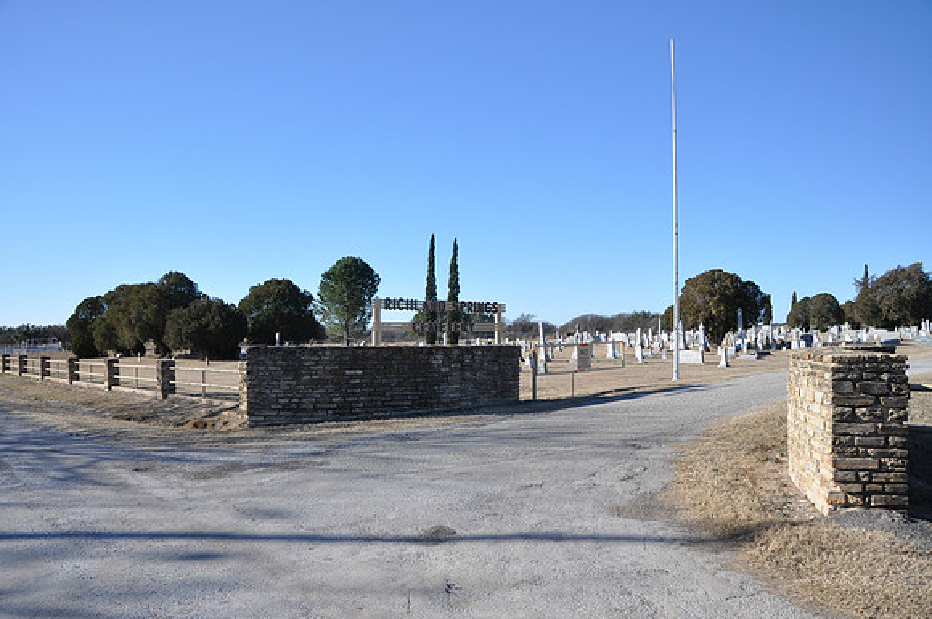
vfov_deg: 47.8
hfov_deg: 67.5
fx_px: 698
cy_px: 310
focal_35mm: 27
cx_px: 466
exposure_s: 1/200
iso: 200
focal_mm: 18
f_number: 7.1
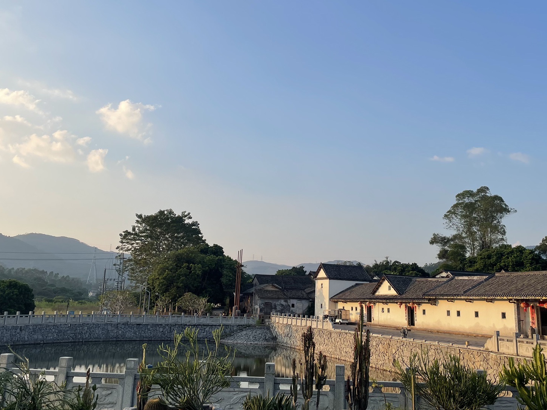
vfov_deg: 39.5
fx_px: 569
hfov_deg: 51.3
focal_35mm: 36
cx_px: 290
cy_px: 166
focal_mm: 4.2
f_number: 1.6
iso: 32
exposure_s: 1/2092
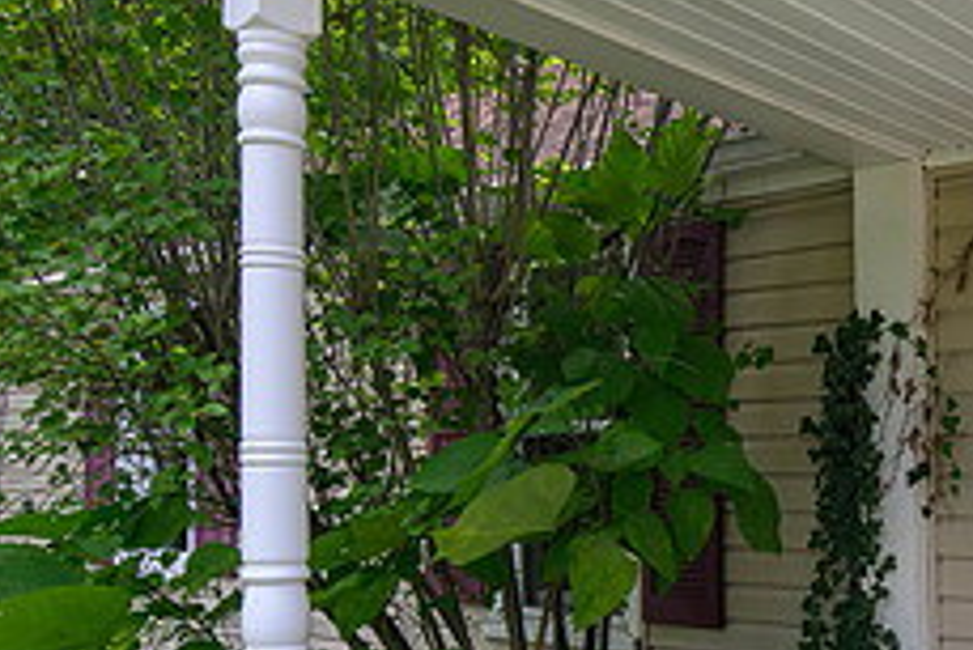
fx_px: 1163
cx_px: 1020
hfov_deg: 38.9
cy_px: 486
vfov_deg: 30.7
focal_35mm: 43
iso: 500
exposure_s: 1/320
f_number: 5
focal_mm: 17
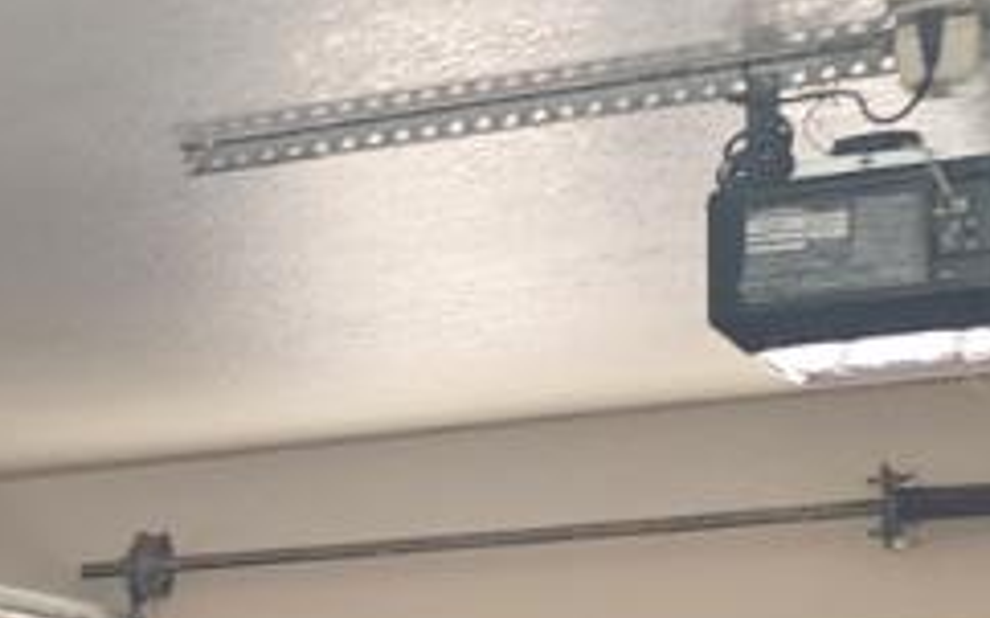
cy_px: 1148
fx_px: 4072
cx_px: -1628
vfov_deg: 8.3
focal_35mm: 151
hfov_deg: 10.9
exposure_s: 1/180
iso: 200
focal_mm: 6.4
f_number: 1.8
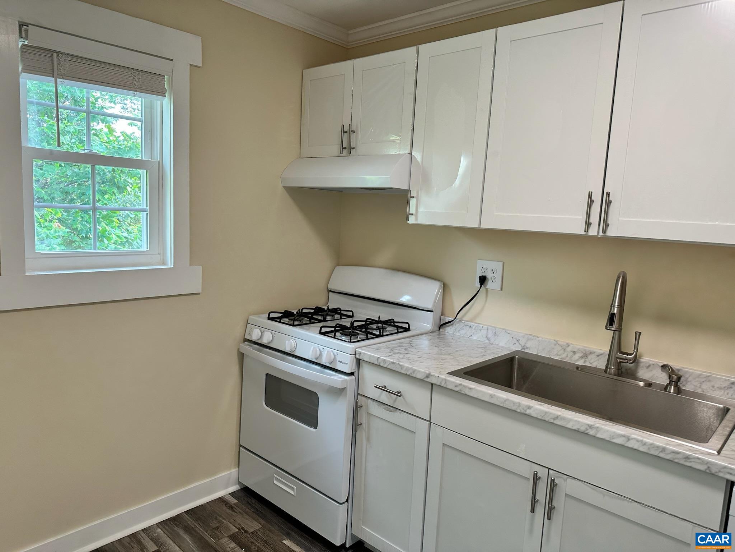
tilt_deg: -8.0
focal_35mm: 24
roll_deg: -3.9
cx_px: 368
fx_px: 510
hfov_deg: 71.6
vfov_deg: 56.8
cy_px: 276
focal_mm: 6.86
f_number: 1.78
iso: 80
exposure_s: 1/120
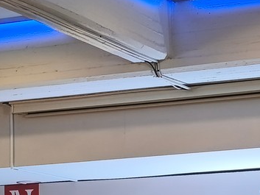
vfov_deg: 9.1
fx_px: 1225
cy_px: 188
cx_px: 246
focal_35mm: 163
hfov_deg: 12.0
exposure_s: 1/100
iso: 125
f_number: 1.65
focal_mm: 6.18
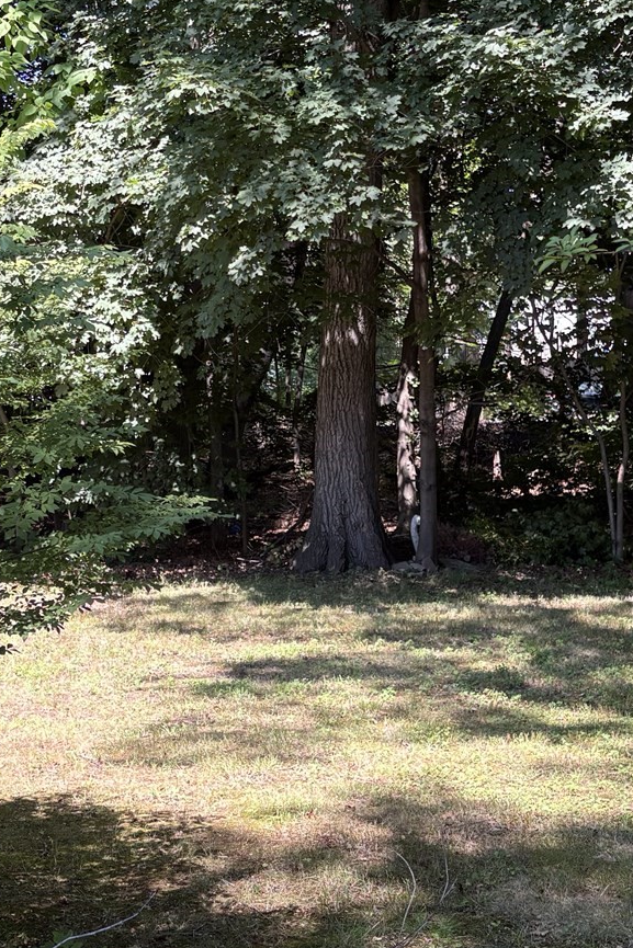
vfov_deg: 31.3
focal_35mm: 64
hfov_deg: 21.2
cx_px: 299
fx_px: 1687
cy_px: 377
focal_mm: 5.96
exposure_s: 1/319
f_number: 1.6
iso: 64
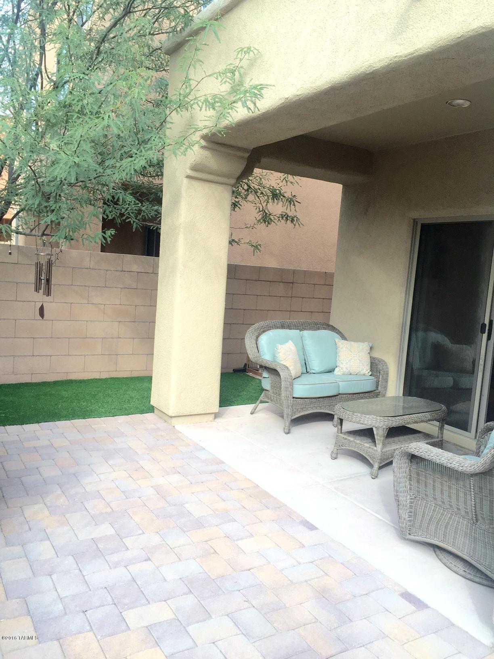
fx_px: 552
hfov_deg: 48.2
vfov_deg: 61.7
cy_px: 330
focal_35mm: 29
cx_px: 247
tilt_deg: -5.0
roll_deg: -4.9
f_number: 2.2
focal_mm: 4.15
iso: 32
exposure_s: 1/302
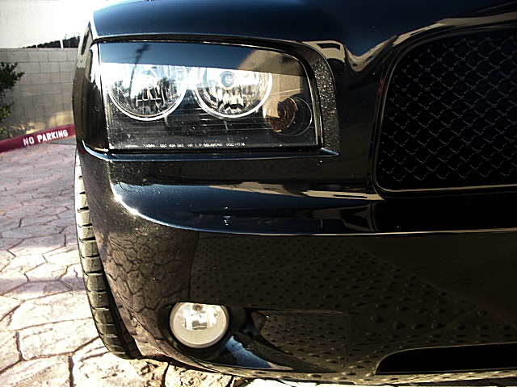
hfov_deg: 51.4
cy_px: 194
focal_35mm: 36
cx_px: 258
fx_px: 538
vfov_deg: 39.7
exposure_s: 1/80
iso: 50
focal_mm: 6.3
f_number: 2.8
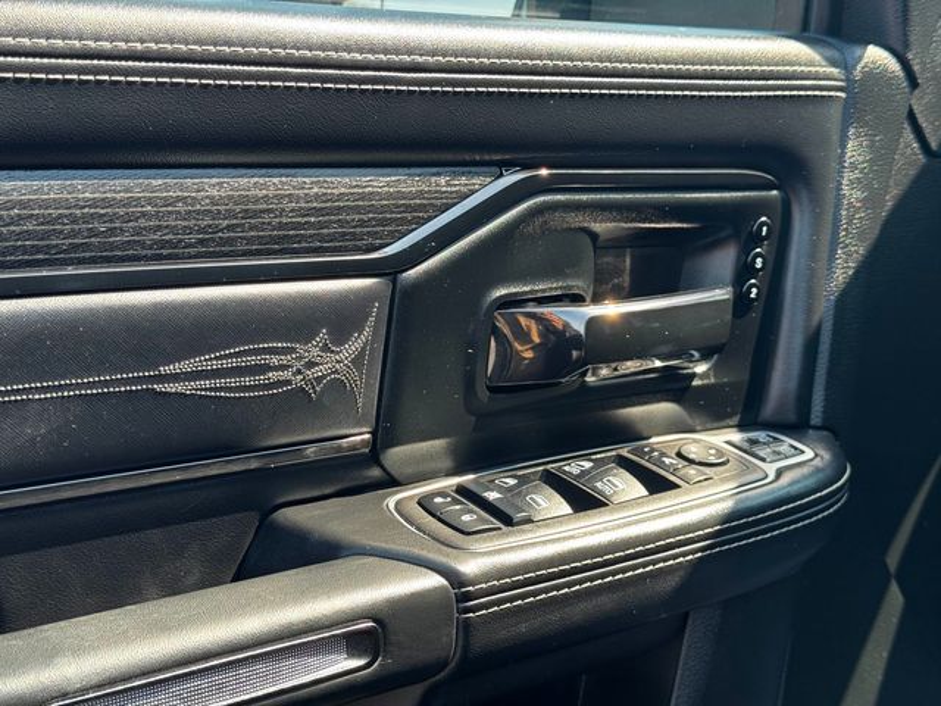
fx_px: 1305
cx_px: 470
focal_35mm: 48
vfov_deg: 30.3
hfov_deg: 39.7
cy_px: 353
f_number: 1.78
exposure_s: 1/241
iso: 64
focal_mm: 6.76
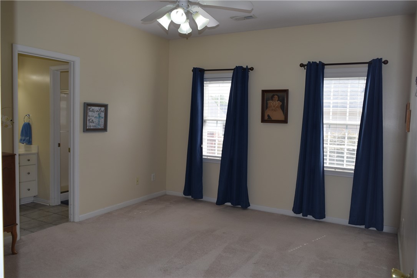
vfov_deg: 47.9
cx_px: 208
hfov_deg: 67.4
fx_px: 313
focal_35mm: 27
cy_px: 139
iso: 200
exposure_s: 1/125
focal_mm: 18
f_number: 5.6
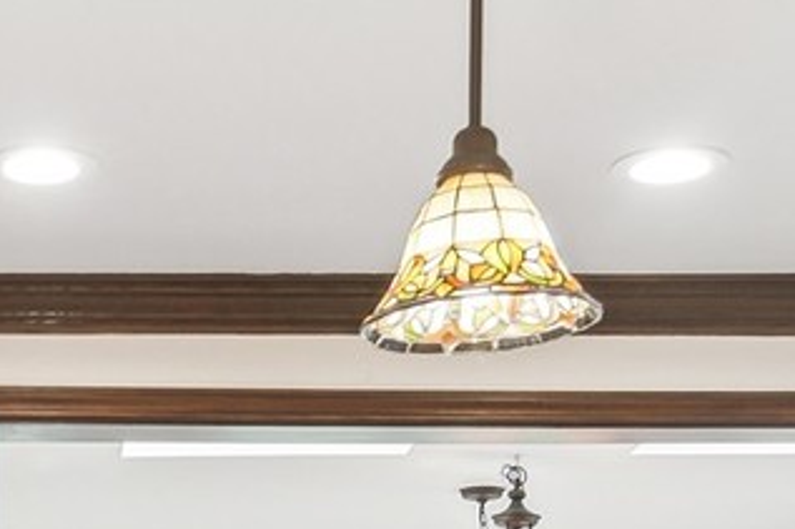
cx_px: 38
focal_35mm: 92
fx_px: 2031
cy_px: 935
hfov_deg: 21.5
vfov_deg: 13.4
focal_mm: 12
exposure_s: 1/13
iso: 200
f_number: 8
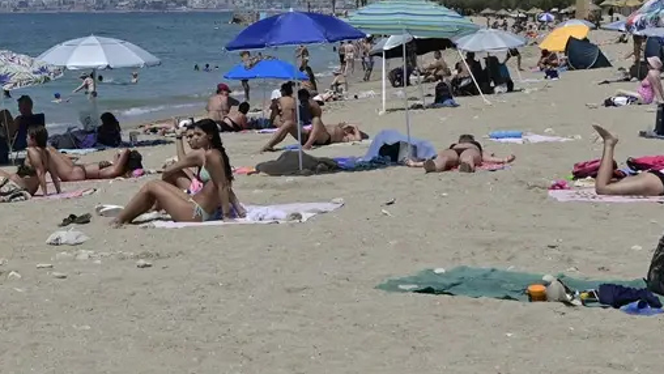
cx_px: 176
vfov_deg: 11.5
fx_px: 1831
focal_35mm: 104
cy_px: -54
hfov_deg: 20.4
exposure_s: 1/400
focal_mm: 28.5
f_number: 9
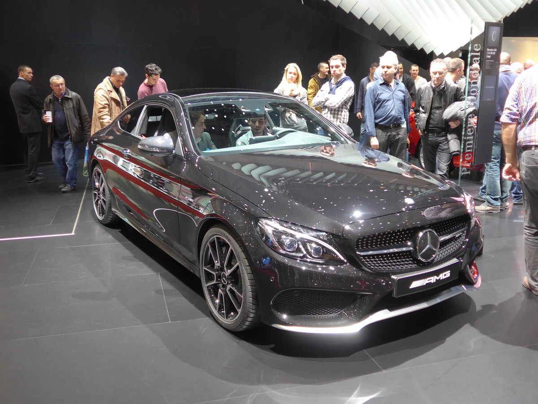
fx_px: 528
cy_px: 202
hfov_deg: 54.0
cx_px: 269
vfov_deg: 41.8
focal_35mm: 34
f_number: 2.3
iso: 250
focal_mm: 7
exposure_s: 1/60
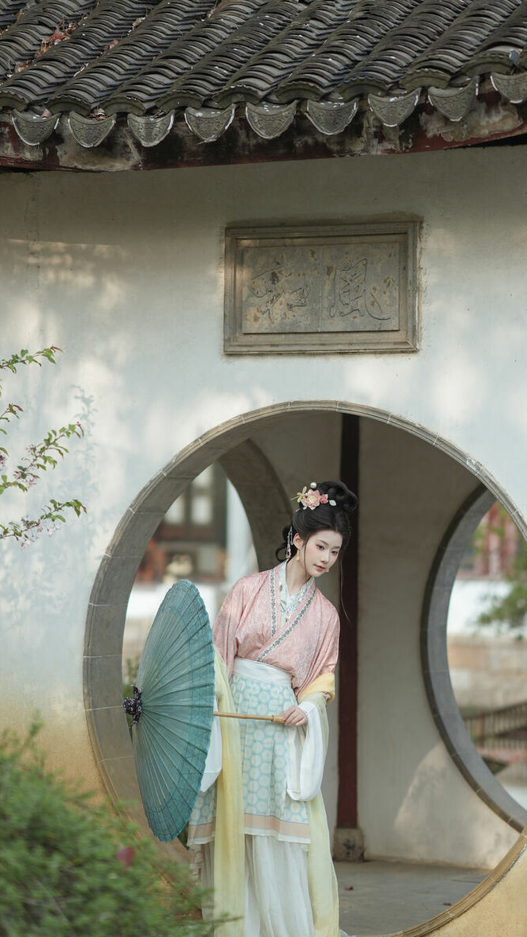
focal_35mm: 119
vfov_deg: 18.0
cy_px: 365
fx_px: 2955
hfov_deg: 10.2
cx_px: 238
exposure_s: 1/1600
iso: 125
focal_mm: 85
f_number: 1.4
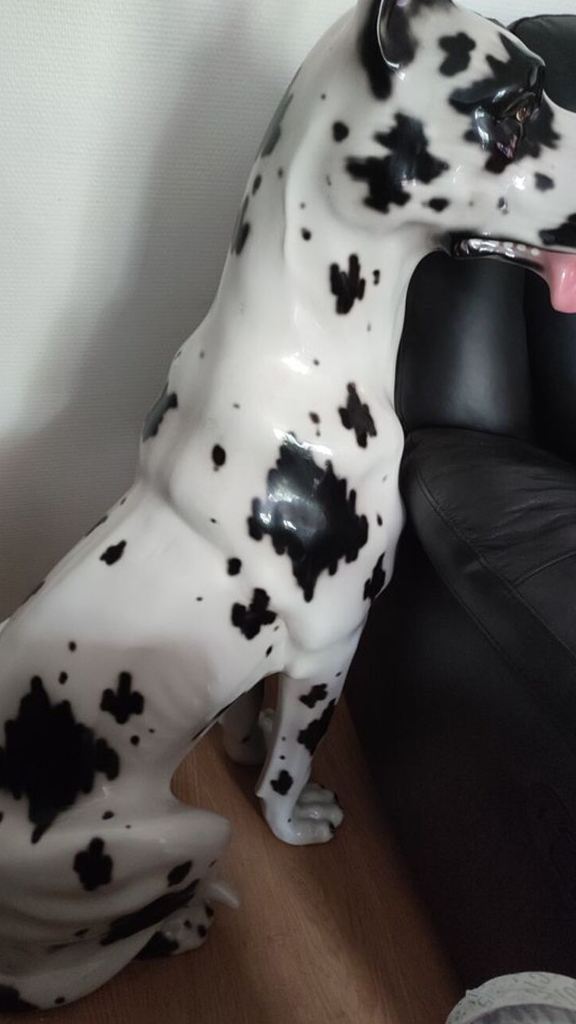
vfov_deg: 67.9
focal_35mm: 28
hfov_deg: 41.5
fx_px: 761
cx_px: 296
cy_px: 499
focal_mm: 6.04
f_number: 1.9
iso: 2958
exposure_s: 1/17
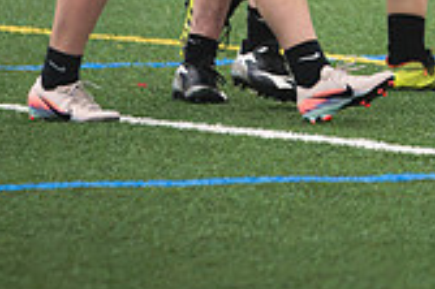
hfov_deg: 2.0
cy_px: -193
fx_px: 12554
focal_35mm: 1040
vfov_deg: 1.3
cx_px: 427
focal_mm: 200
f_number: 2.8
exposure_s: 1/640
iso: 10000
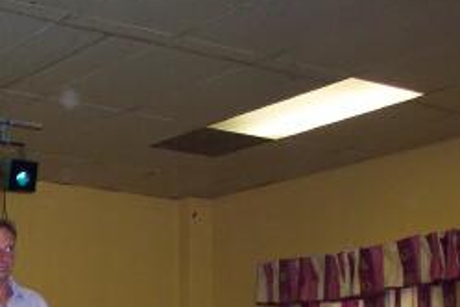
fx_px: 1150
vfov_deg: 14.6
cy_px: 381
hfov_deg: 20.8
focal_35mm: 90
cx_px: -118
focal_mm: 7.5
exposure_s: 1/30
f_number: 2.8
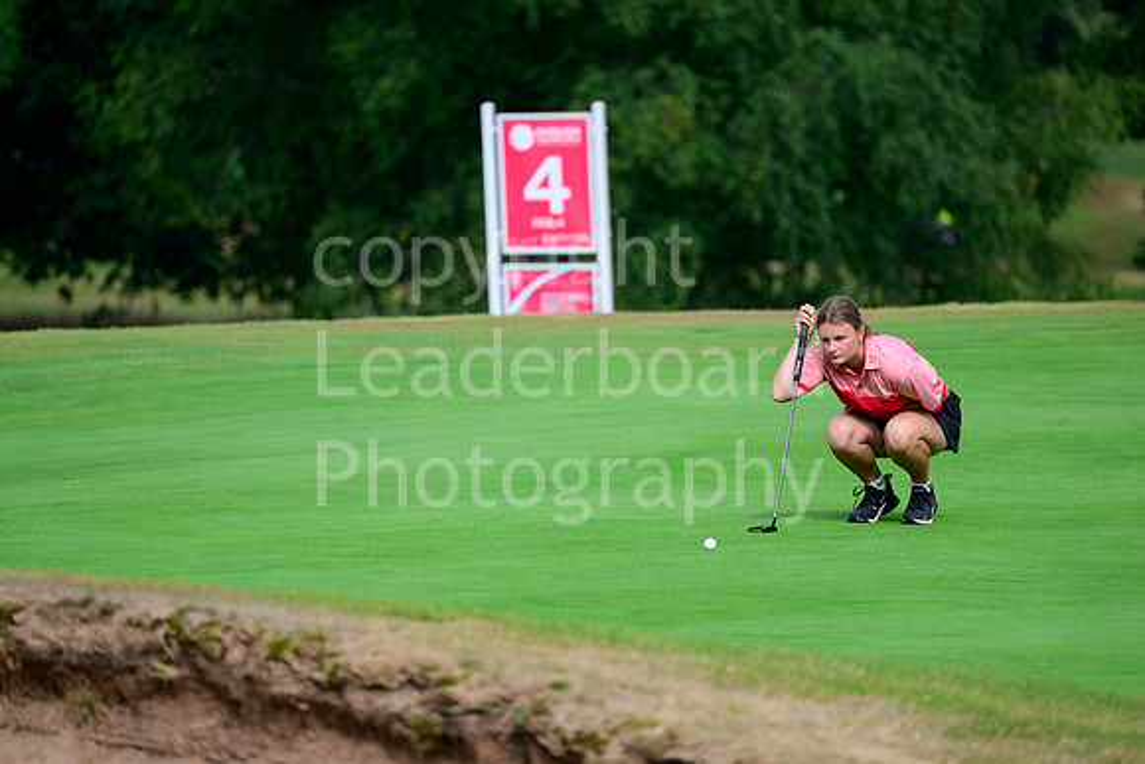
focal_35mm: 400
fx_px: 12725
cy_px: 382
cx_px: 572
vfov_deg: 3.4
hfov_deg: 5.2
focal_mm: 400
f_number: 5.6
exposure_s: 1/800
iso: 160
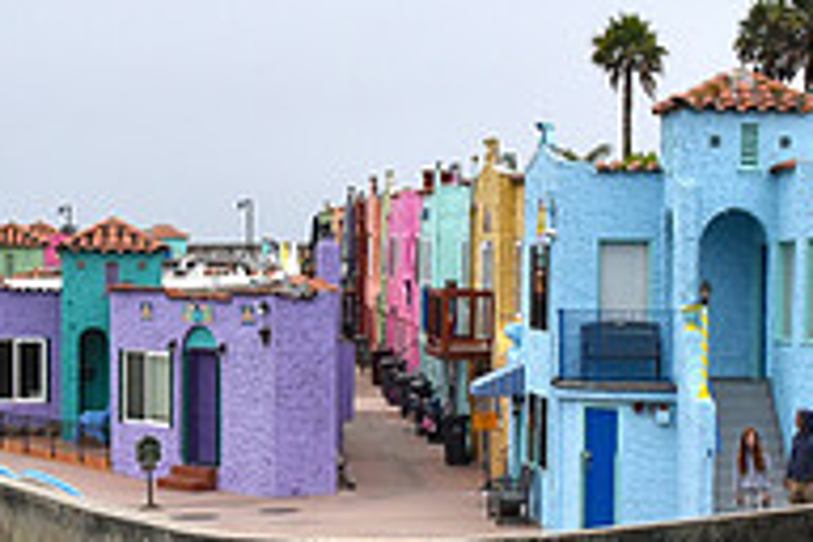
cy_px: 265
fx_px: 2394
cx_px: 398
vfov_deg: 12.9
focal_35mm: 106
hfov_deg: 19.3
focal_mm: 35
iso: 640
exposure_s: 1/500
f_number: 14
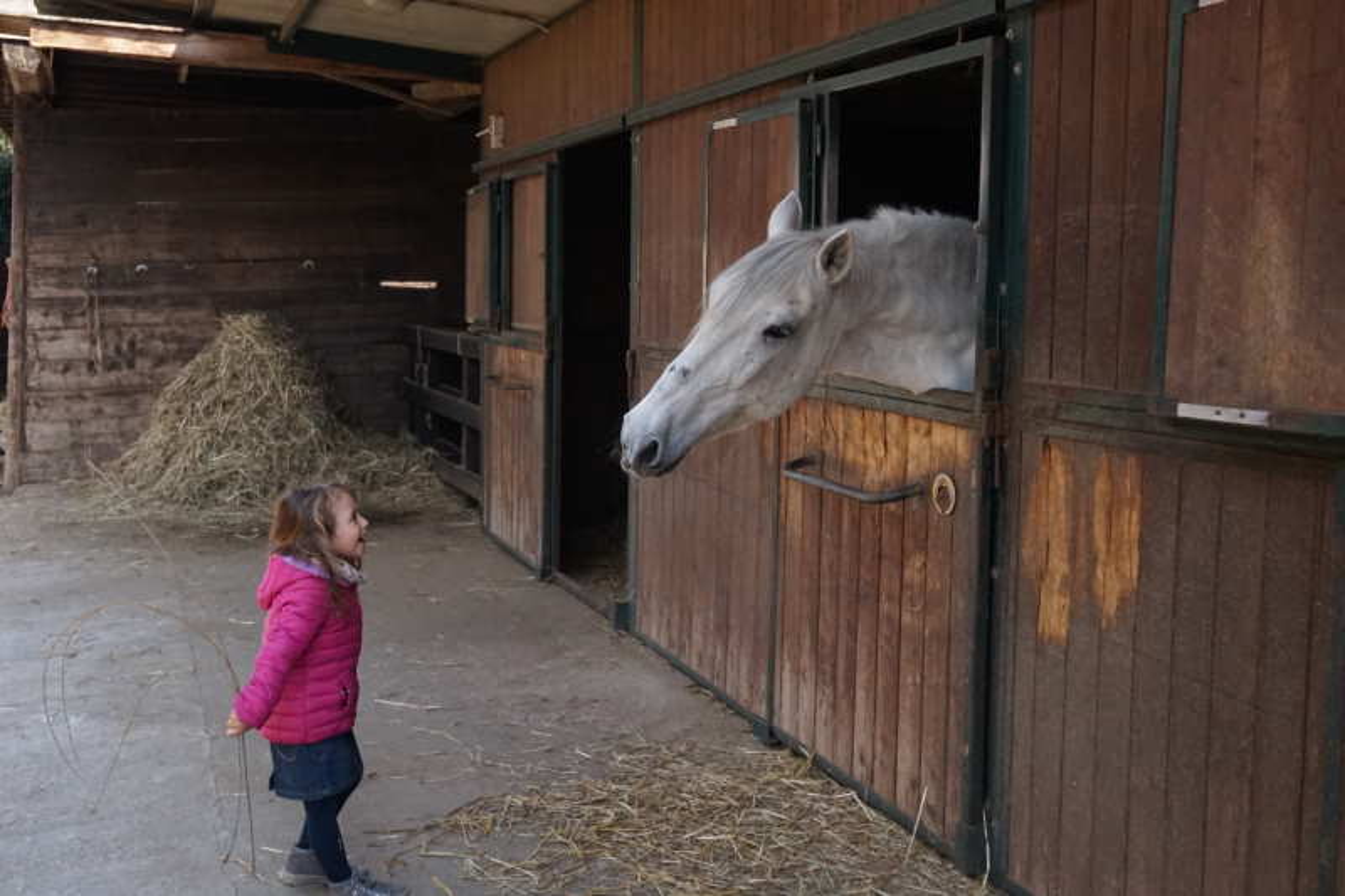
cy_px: 448
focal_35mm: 40
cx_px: 672
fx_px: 1513
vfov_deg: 33.0
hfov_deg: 47.9
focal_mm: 27
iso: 2500
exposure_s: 1/2000
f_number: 7.1
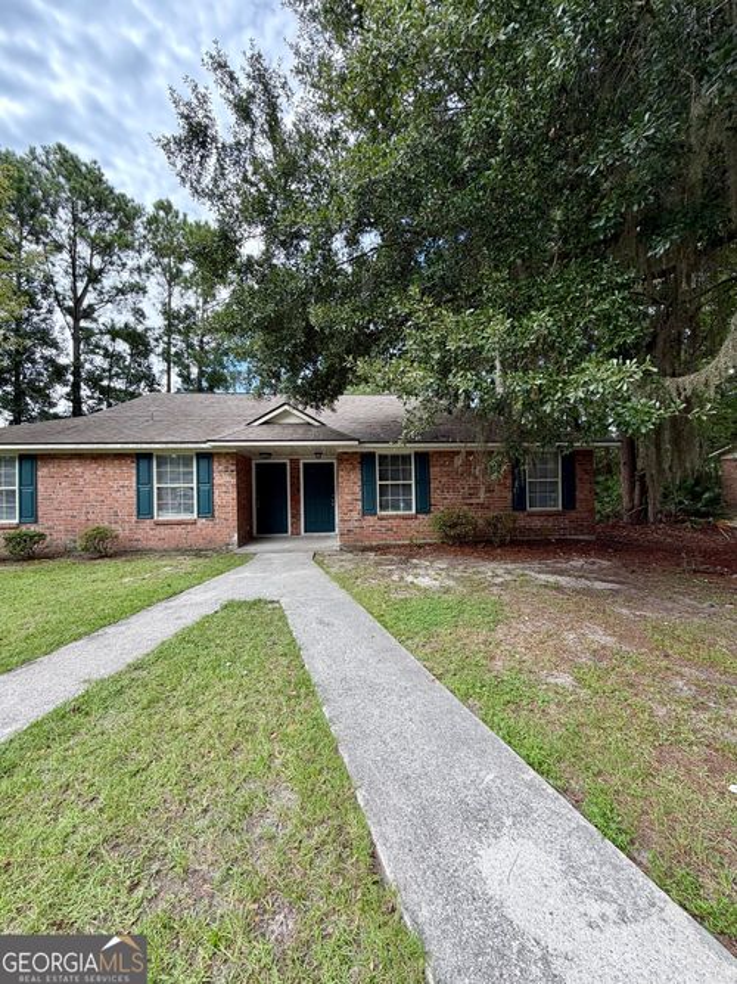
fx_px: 398
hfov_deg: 85.7
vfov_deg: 102.1
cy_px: 492
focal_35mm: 14
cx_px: 368
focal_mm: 2.22
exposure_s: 1/346
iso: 50
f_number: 2.2
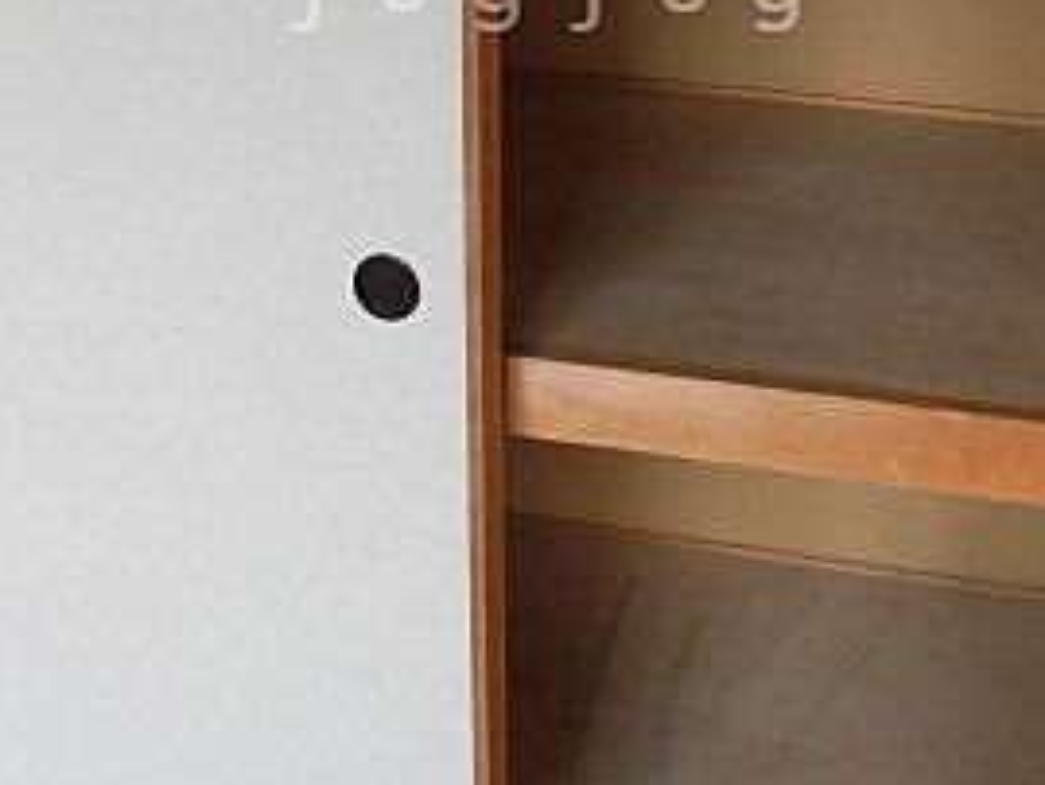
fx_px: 1722
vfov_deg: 24.4
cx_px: 556
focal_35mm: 57
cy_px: -16
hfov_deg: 33.8
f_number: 3.1
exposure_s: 1/60
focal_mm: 4.3
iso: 160
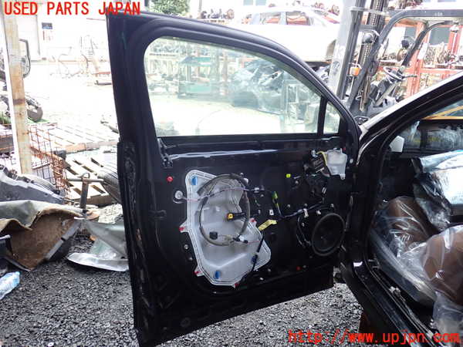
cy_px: 174
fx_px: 401
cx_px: 232
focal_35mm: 30
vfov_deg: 46.8
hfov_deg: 60.0
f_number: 2.3
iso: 100
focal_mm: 5.4
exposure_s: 1/200
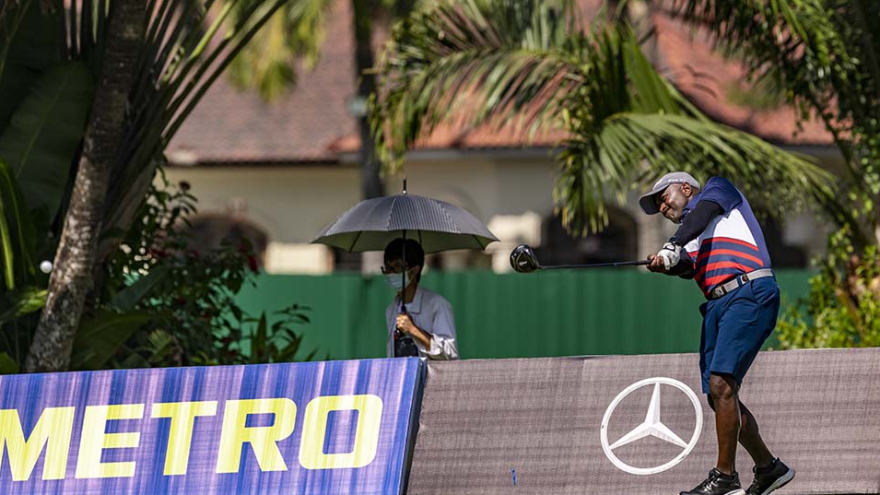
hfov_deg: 5.1
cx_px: 440
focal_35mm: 421
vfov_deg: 2.9
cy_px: 266
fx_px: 9823
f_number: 5.6
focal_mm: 400
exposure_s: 1/4000
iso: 450
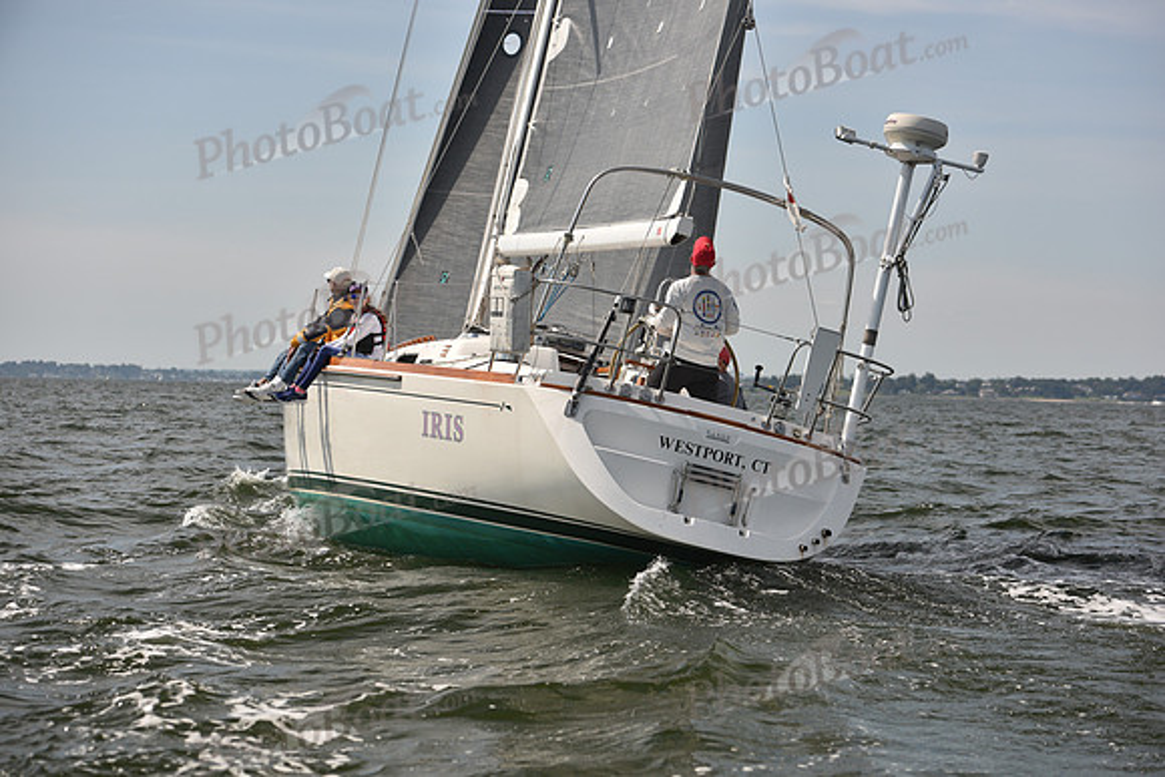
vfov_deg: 16.7
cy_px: 388
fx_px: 2654
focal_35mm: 82
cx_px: 582
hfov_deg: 24.8
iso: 250
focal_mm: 82
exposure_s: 1/1250
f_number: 4.5
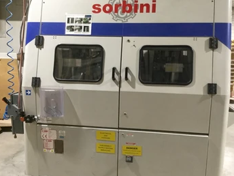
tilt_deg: -10.6
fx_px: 243
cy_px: 91
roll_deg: -1.8
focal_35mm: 36
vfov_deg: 39.7
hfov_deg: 51.4
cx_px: 116
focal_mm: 3.3
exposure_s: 1/30
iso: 125
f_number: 2.4
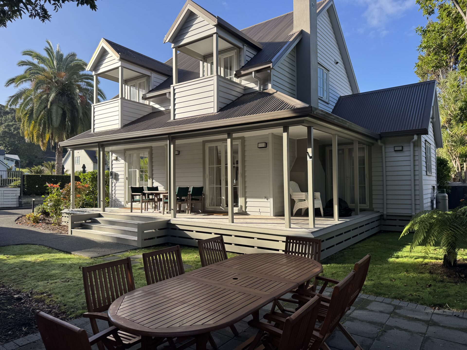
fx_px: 324
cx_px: 234
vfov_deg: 56.8
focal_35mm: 24
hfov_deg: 71.6
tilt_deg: +1.6
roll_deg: +0.1
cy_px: 175
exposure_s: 1/1456
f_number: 1.78
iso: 80
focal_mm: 6.76
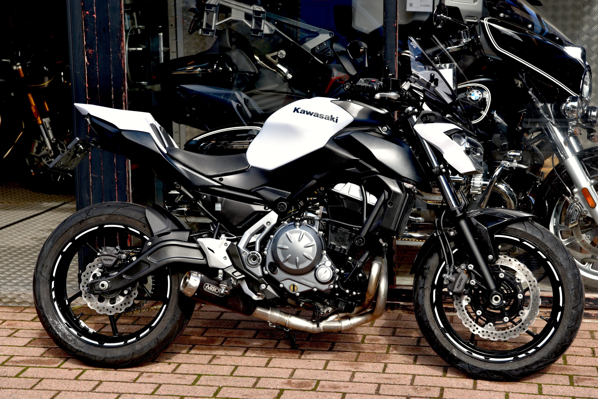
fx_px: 1163
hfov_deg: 28.8
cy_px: 200
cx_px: 299
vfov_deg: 19.5
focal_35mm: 70
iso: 100
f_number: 5.6
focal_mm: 70
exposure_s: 1/125
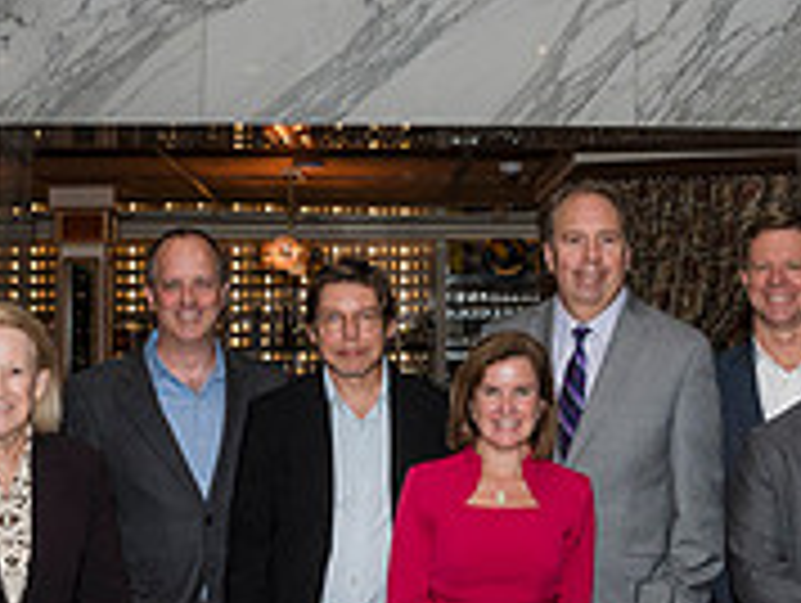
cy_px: 569
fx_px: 1738
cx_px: 526
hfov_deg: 25.8
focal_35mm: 75
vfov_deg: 19.2
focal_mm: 24
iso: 800
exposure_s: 1/125
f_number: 5.6
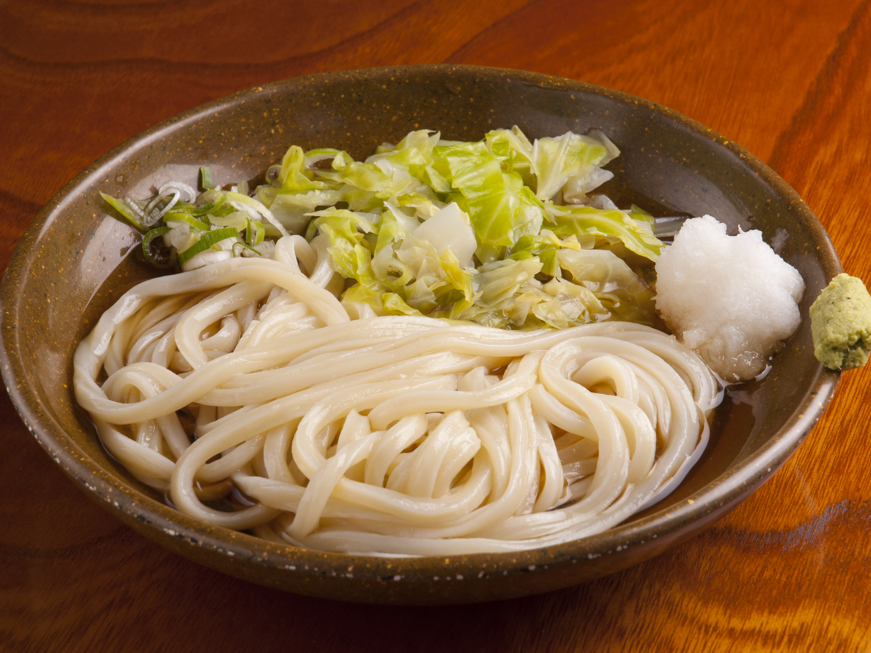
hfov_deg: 17.3
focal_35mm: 114
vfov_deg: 13.0
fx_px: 2869
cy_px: 326
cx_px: 430
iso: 100
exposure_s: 1/100
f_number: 13
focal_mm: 70
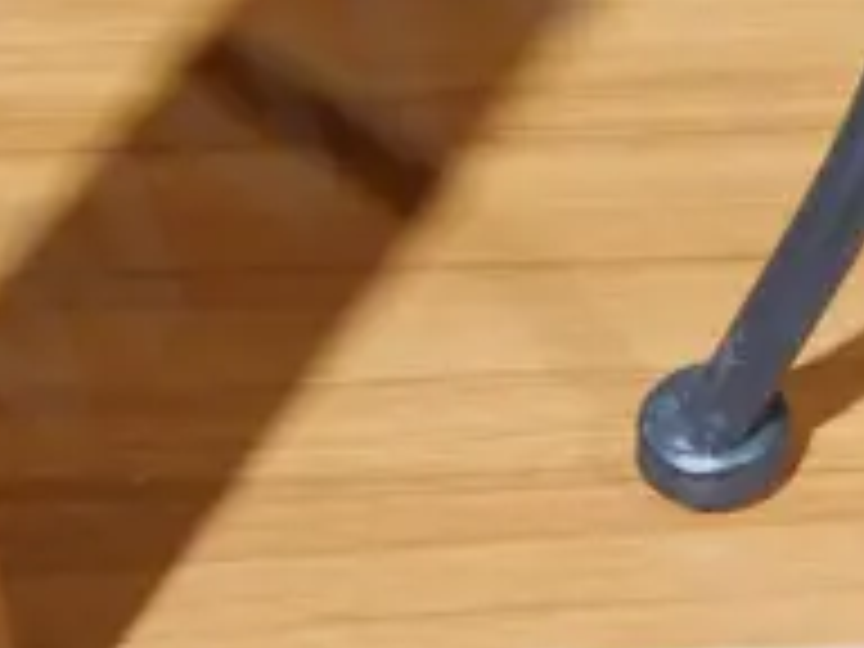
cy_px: -994
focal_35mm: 224
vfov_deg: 6.3
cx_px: 1773
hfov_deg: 8.4
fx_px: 5591
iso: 2000
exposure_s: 1/60
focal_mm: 21
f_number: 4.6
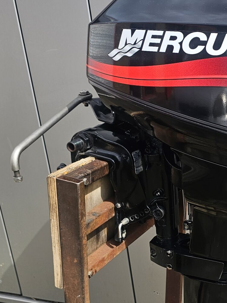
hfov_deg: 22.9
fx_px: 516
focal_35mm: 59
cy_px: 208
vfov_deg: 32.4
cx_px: 266
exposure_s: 1/719
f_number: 1.7
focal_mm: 6.3
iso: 20
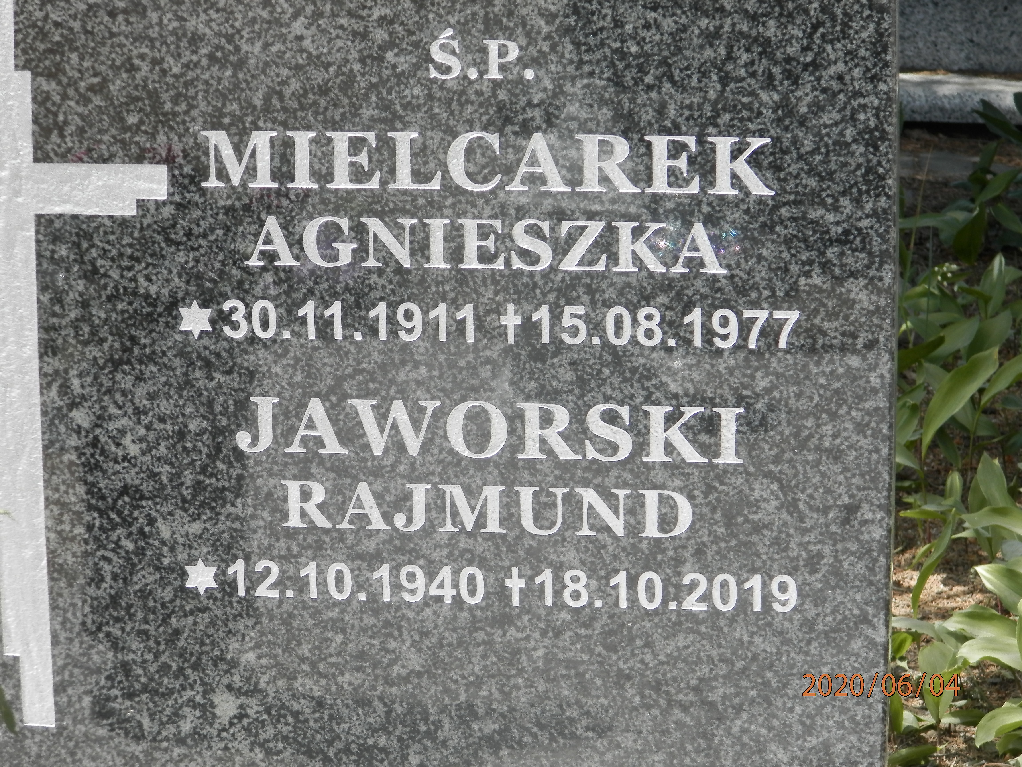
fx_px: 3897
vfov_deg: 11.2
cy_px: 384
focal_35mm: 132
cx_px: 511
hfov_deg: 14.9
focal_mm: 23.6
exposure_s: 1/160
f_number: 4.7
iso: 100
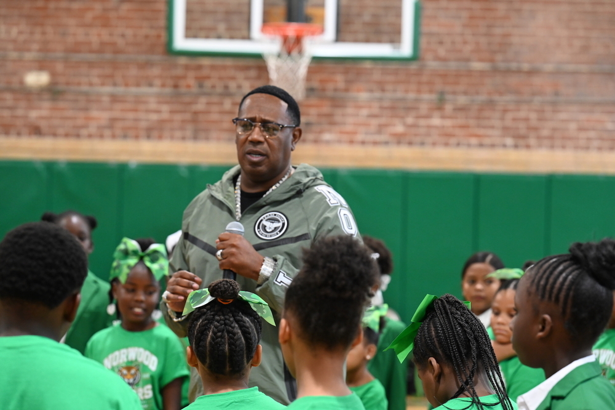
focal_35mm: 120
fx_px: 2049
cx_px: 308
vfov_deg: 11.4
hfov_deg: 17.1
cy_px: 205
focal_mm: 120
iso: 3200
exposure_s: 1/320
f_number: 4.5
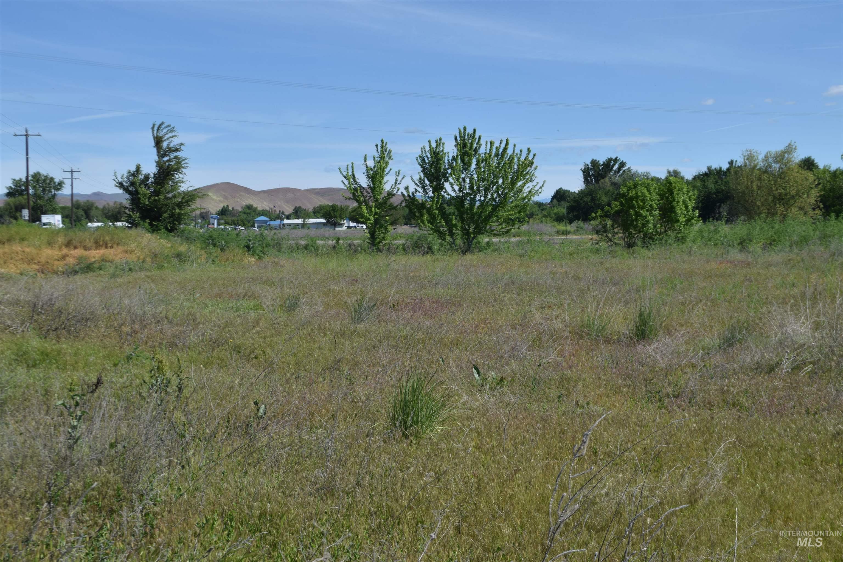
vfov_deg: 29.9
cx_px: 422
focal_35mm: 45
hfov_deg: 43.6
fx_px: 1054
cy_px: 281
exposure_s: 1/320
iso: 100
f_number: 9
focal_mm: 30
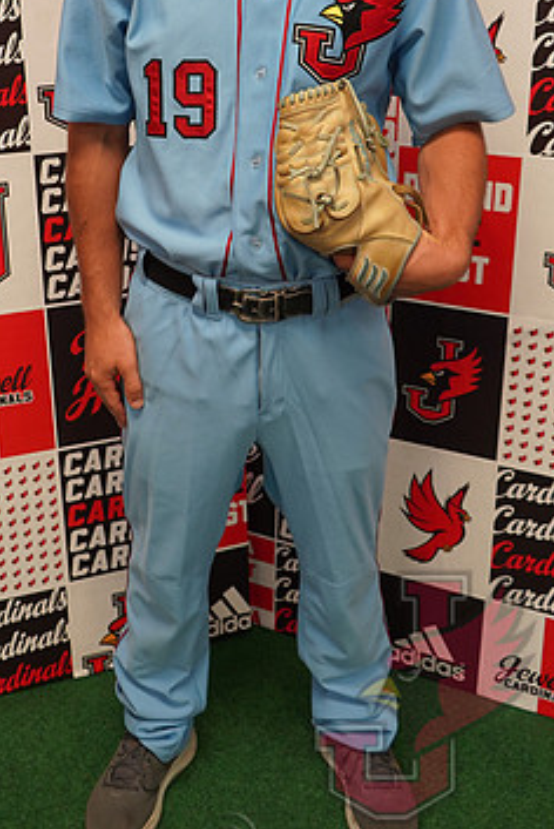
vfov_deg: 41.7
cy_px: 232
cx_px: 203
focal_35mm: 46
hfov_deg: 29.2
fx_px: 1060
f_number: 4
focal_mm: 28
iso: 1000
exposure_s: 1/160
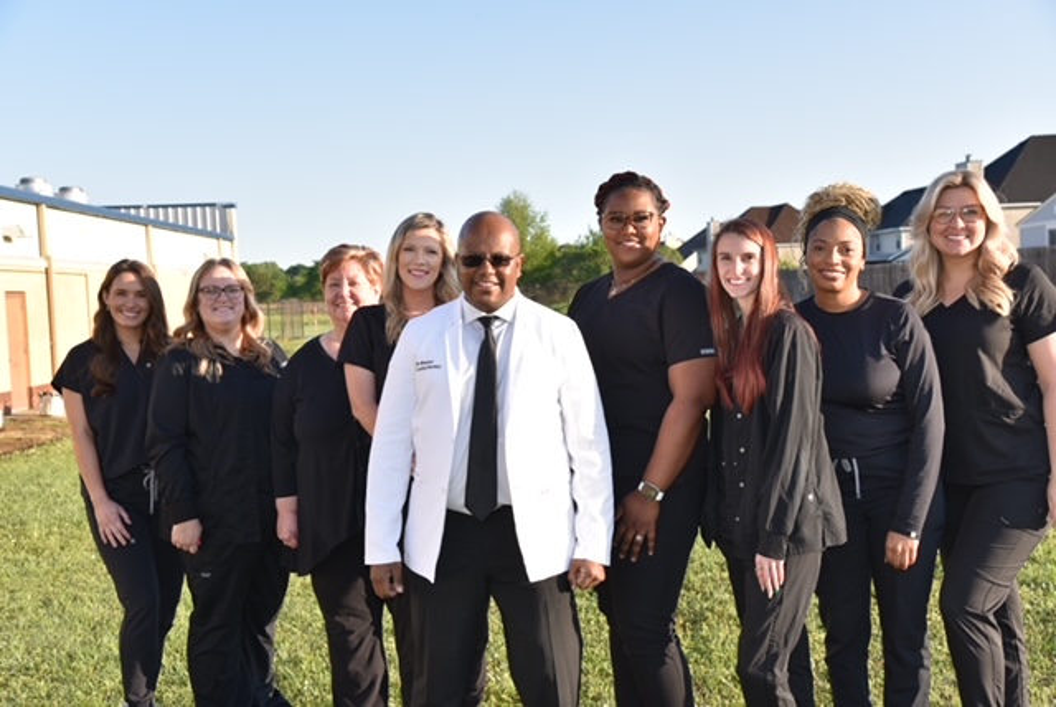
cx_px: 528
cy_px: 354
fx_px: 1292
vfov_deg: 30.6
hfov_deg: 44.5
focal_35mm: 44
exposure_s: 1/125
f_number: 5.6
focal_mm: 44
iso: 100
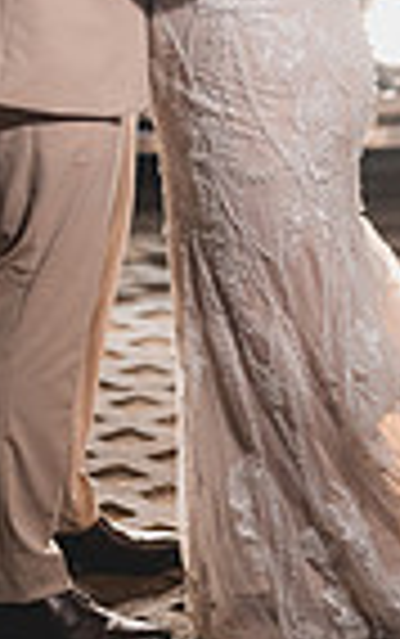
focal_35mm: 161
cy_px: -94
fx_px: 2803
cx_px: 162
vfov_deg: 12.7
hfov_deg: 8.2
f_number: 1.2
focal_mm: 50
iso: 1250
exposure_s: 1/200
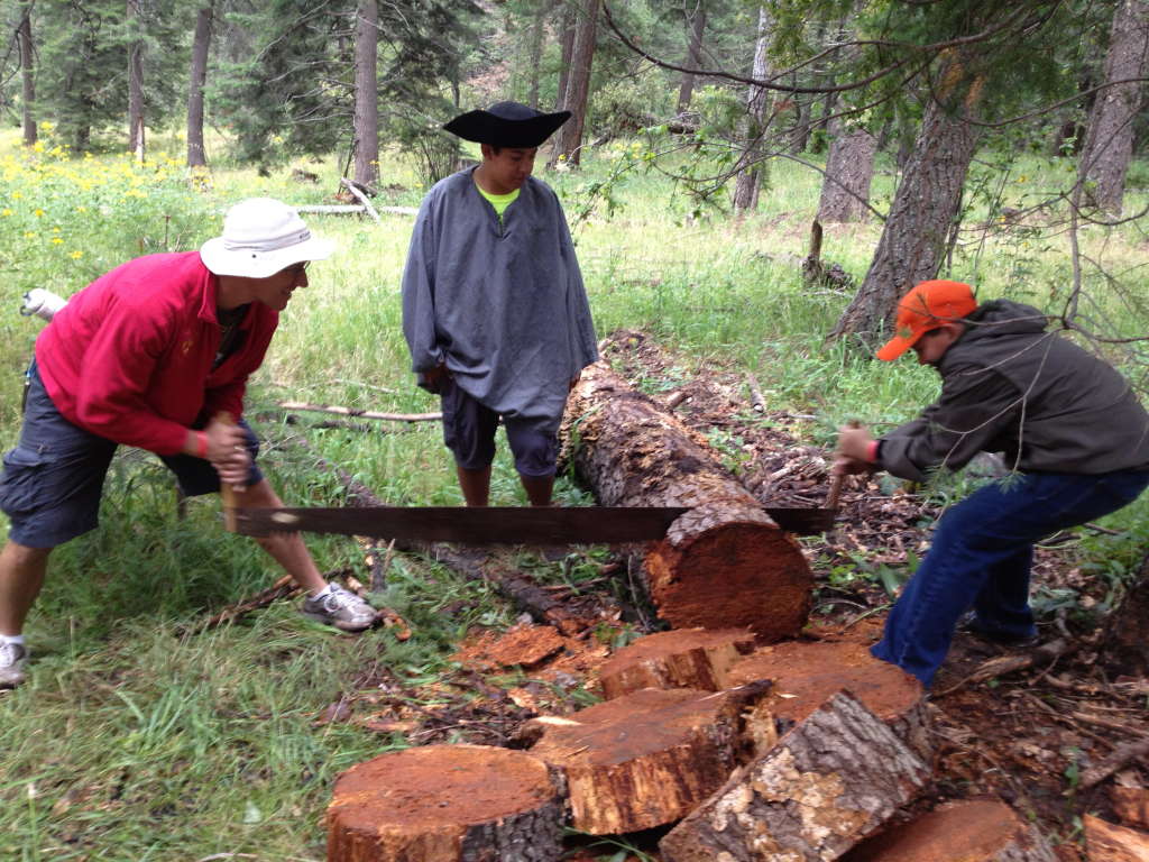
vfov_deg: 40.7
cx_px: 574
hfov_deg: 52.6
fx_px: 1162
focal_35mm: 35
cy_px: 431
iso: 80
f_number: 2.4
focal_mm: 4.28
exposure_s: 1/20
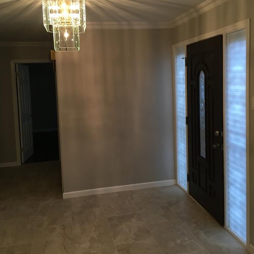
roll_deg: +2.5
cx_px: 125
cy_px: 103
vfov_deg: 47.0
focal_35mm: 35
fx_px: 291
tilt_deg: -3.9
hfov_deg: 47.2
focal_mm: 4.15
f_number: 2.2
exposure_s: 1/30
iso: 80
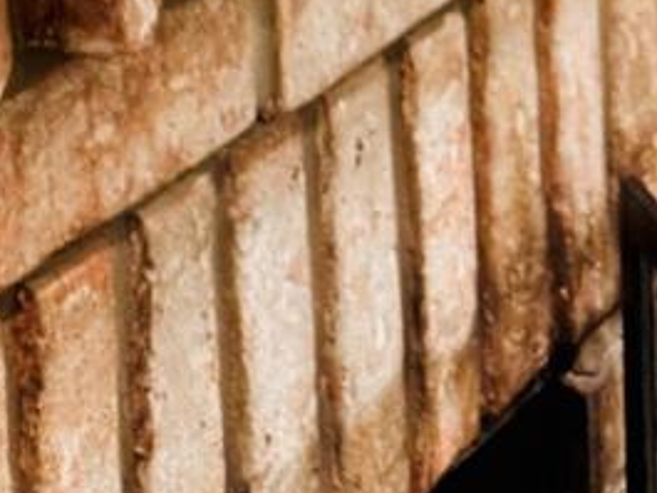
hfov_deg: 13.5
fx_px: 2639
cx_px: -293
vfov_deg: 8.7
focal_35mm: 139
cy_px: -1018
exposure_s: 1/60
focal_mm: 6.76
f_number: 1.78
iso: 160
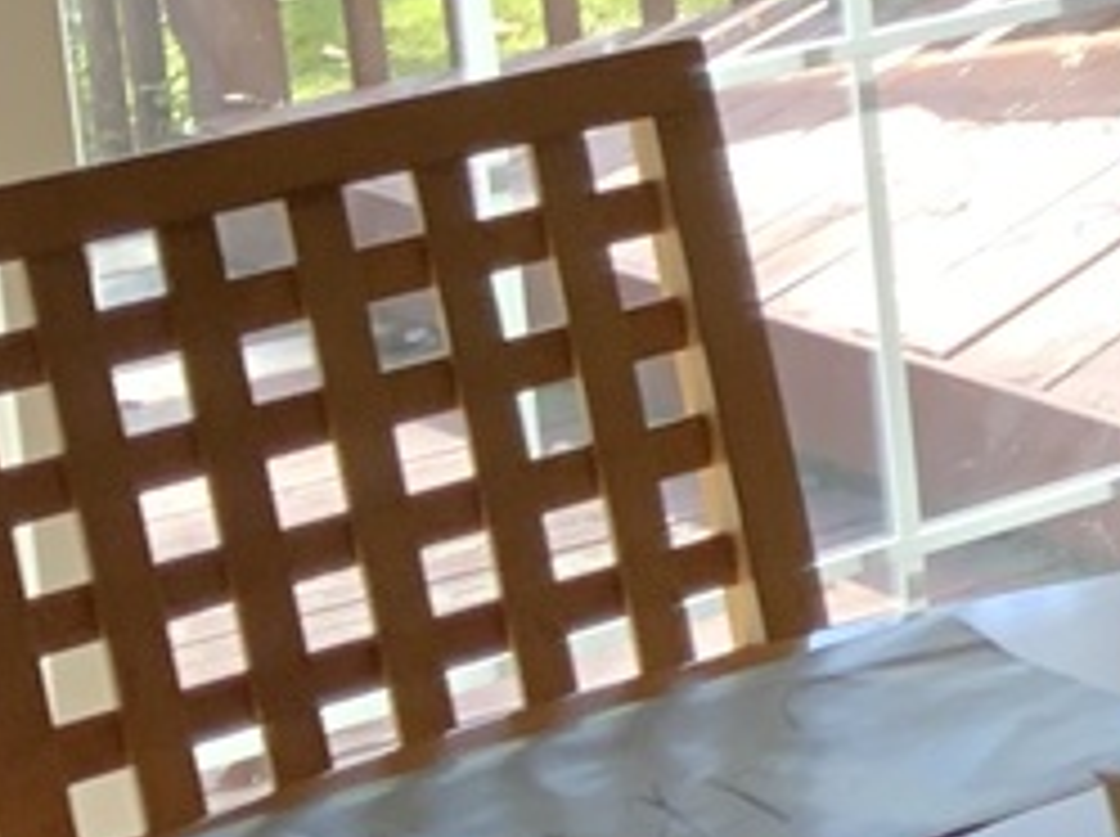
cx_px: 2915
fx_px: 5428
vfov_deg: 8.7
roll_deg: +1.5
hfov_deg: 9.9
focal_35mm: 168
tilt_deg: -13.0
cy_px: -266
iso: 64
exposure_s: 1/120
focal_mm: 3
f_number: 1.8
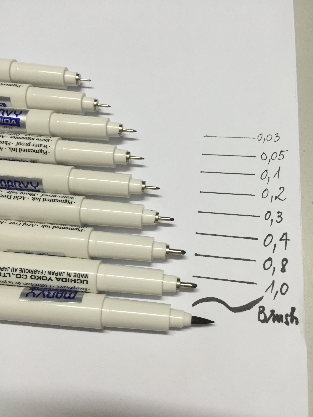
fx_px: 350
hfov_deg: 48.2
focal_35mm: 29
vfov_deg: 61.7
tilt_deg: -72.6
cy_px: 208
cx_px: 156
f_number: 2.2
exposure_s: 1/33
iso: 125
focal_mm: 4.15
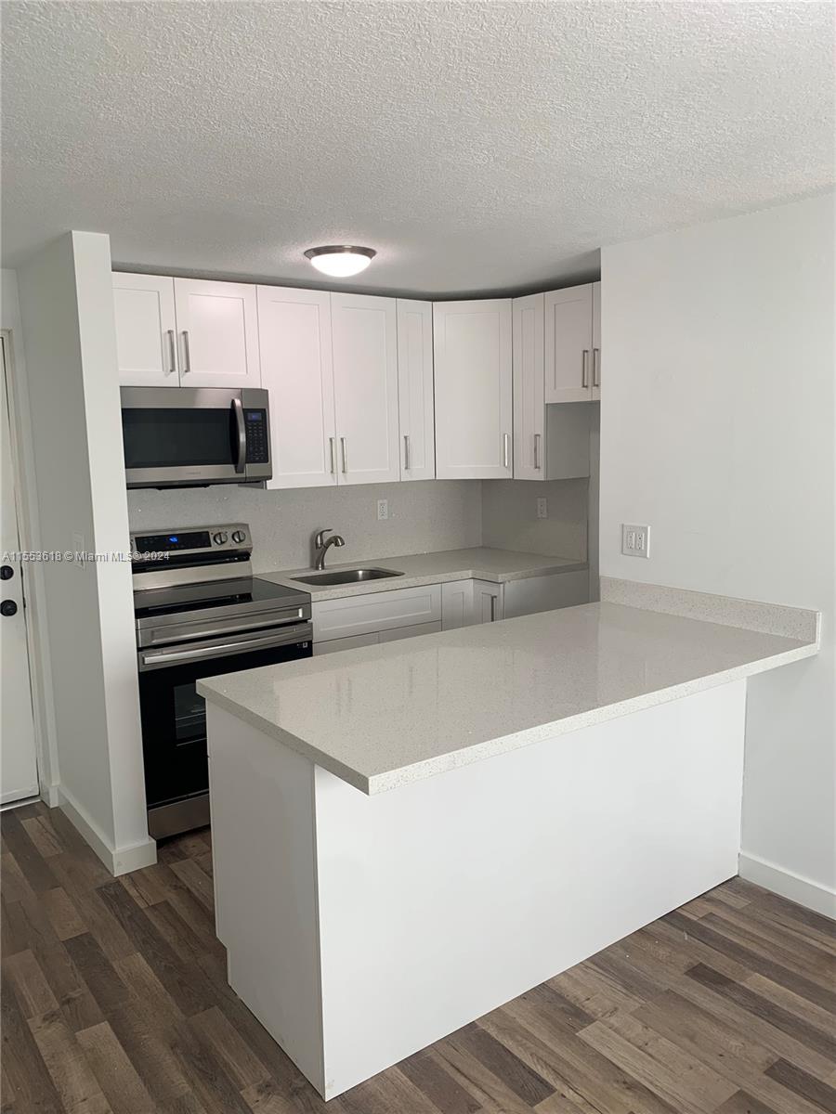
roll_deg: +1.2
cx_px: 418
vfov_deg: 67.3
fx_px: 837
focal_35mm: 26
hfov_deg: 53.1
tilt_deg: -7.4
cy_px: 557
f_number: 1.8
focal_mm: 4.25
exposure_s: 1/120
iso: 32
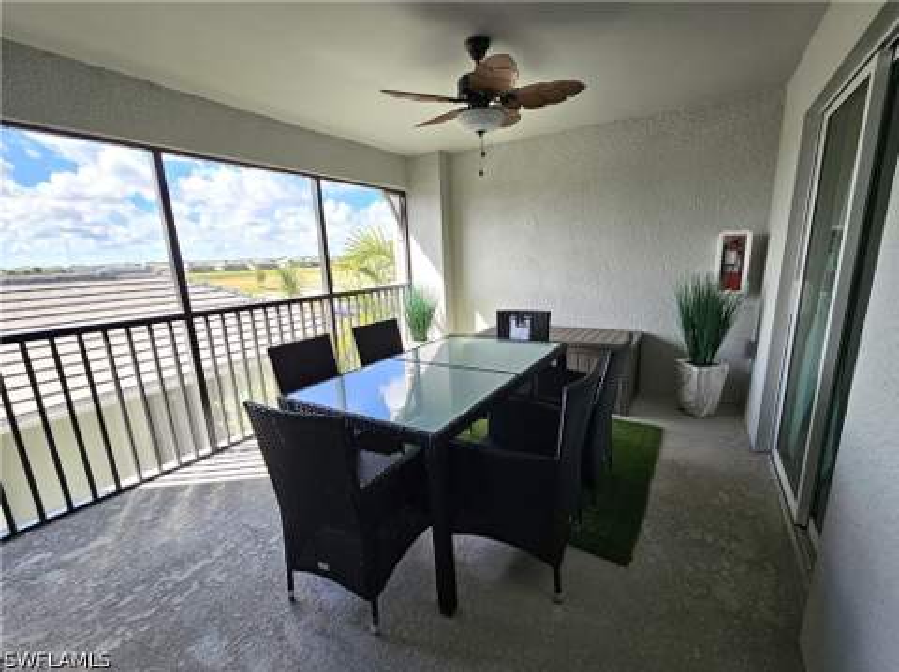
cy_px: 336
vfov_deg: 89.8
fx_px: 337
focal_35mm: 13
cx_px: 450
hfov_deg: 106.2
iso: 50
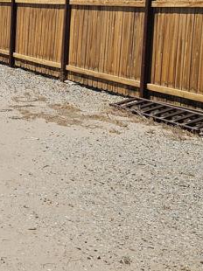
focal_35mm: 76
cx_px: -74
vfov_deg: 25.4
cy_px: 67
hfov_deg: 17.9
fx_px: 595
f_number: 1.8
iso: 25
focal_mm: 5.4
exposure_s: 1/4199
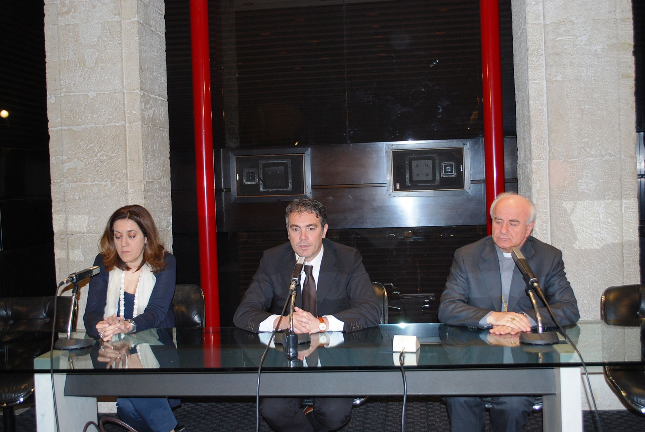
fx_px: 753
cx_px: 322
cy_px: 216
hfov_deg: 46.4
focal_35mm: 42
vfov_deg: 32.0
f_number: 4.5
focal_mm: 28
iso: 250
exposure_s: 1/60
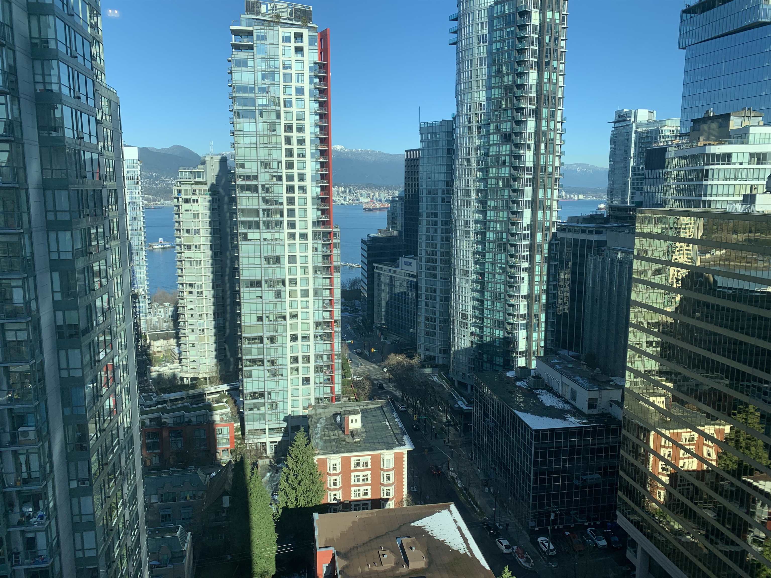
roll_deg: -0.3
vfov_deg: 53.1
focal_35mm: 26
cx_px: 386
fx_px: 579
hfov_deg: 67.3
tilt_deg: -8.0
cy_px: 289
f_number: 1.8
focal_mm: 4.25
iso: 25
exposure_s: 1/1282
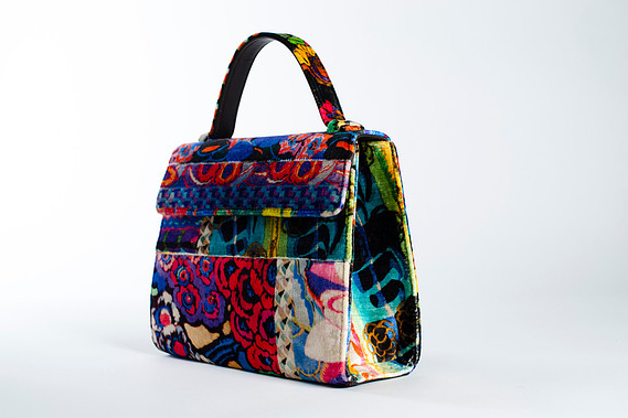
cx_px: 309
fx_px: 889
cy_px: 209
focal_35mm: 51
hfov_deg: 38.9
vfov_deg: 26.5
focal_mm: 50
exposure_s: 1/200
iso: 200
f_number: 6.3
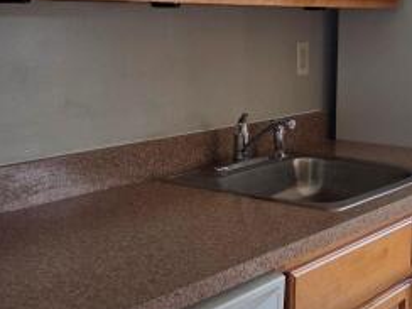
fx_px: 809
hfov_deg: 28.5
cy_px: 132
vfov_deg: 21.6
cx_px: 241
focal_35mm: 68
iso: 200
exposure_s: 1/120
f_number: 1.8
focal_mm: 5.4
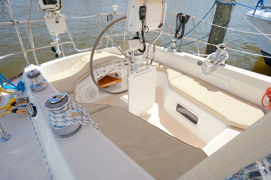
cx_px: 136
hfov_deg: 73.8
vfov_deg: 53.1
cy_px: 90
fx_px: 181
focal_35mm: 24
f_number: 8
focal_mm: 16
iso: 100
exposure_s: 1/160
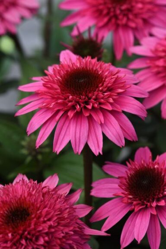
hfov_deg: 13.0
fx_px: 726
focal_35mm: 105
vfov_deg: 19.5
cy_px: 124
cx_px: 83
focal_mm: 105
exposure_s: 1/320
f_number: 11
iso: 400
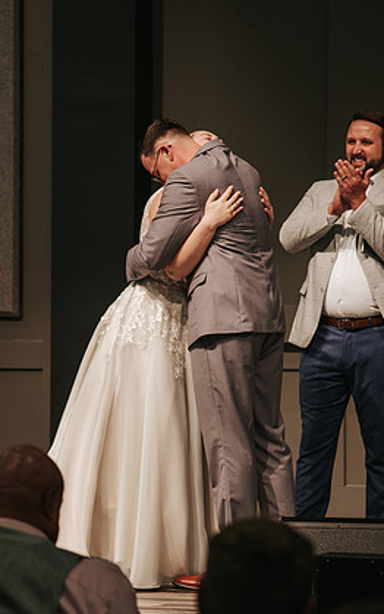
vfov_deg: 9.2
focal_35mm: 227
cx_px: 162
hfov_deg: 5.8
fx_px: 3800
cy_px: 280
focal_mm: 120
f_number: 4
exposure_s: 1/200
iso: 1000
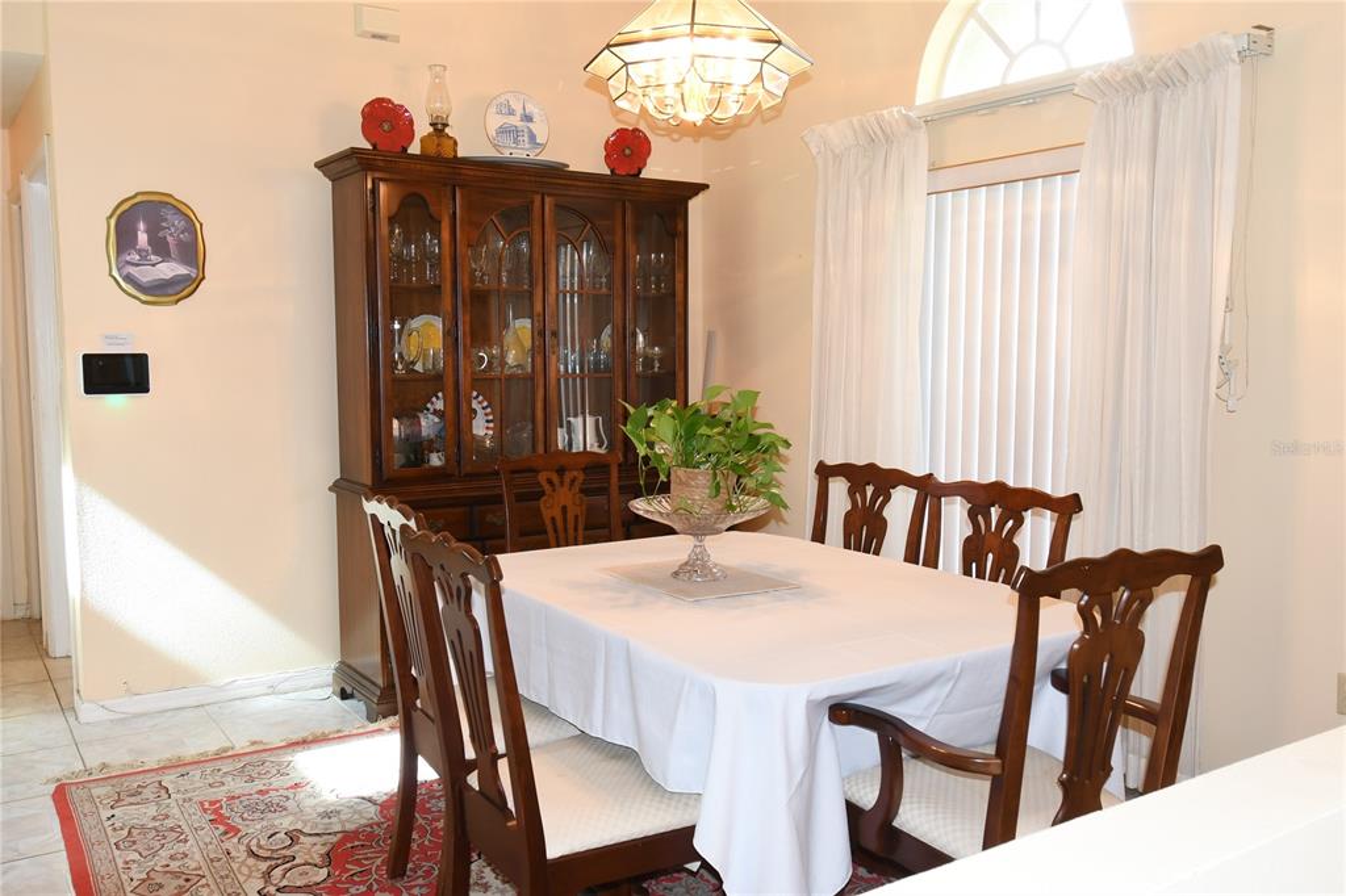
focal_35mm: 30
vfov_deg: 43.6
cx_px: 673
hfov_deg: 61.9
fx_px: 1121
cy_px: 448
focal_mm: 15
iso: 400
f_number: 7.1
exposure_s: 1/15
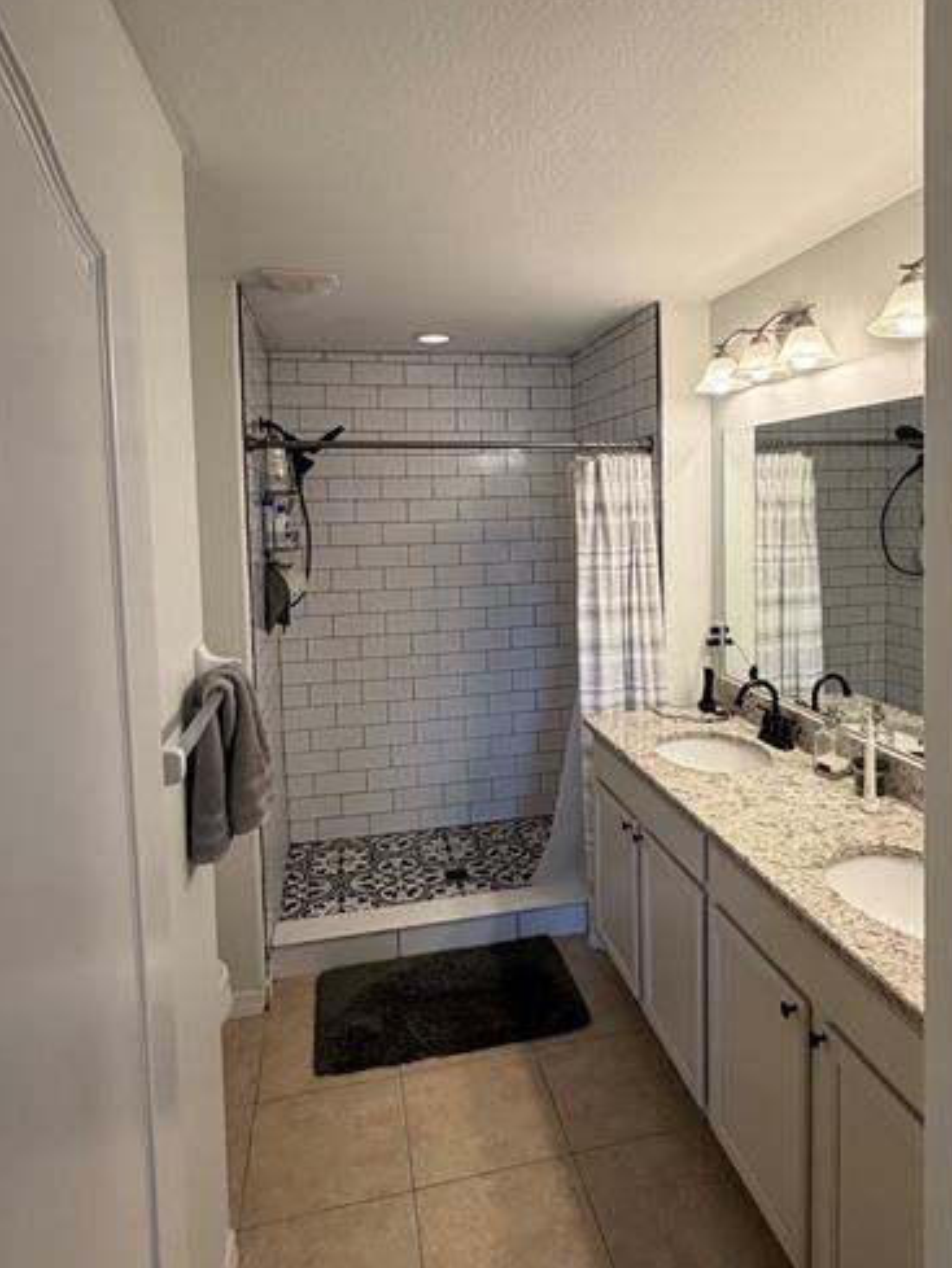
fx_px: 806
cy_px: 545
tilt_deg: -3.2
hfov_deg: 60.9
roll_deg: +1.4
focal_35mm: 22
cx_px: 532
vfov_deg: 75.9
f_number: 2.2
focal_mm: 2.22
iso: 125
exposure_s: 1/120
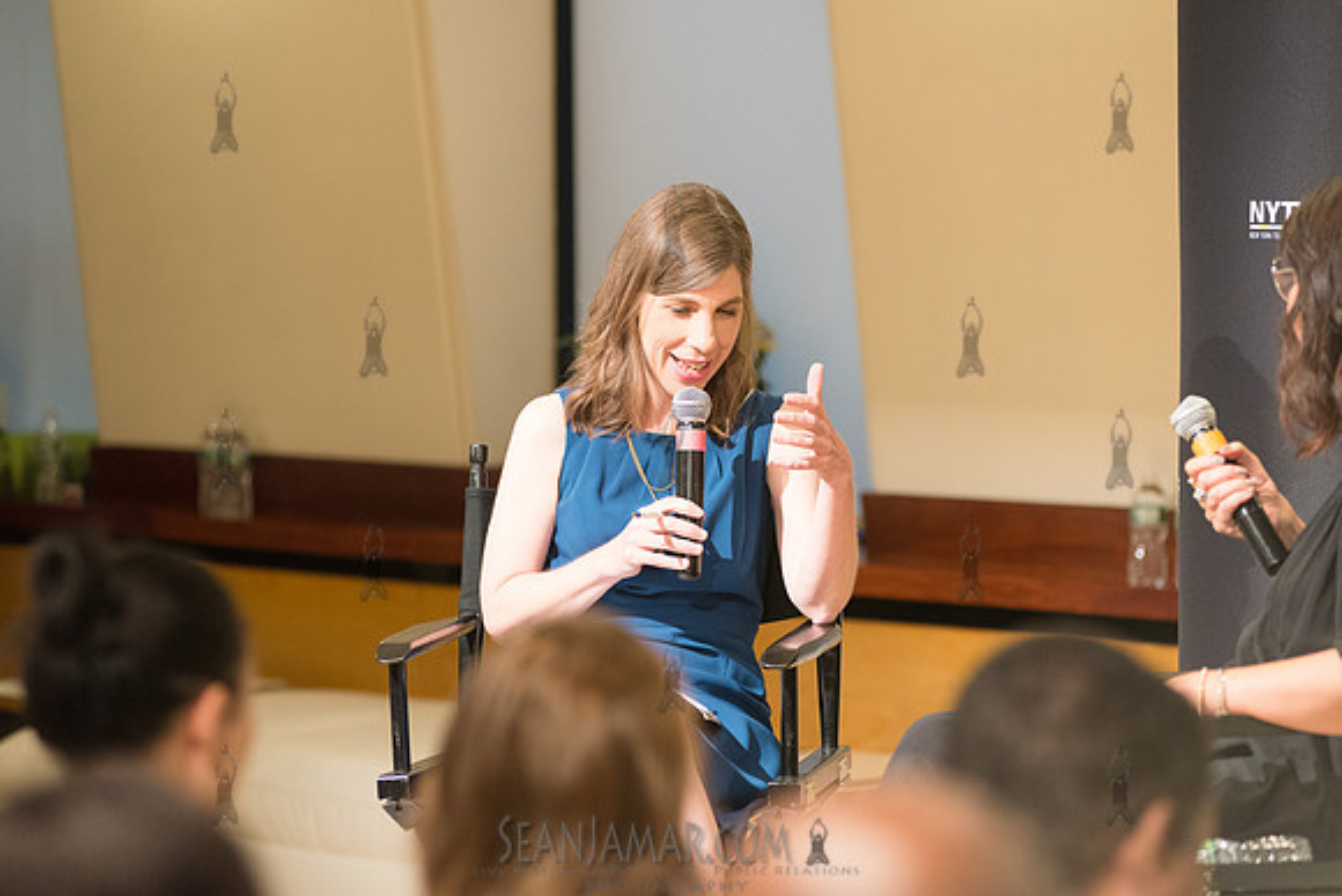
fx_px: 5406
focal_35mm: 145
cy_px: 448
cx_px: 671
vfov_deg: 9.5
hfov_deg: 14.2
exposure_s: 1/125
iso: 2500
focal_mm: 145
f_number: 4
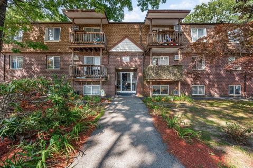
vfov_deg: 81.2
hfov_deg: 104.3
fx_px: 98
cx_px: 126
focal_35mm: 14
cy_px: 84
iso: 200
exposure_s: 1/125
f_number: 6.3
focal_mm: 14
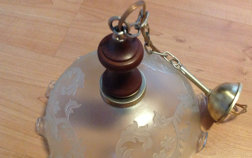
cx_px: 138
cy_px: 106
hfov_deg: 46.2
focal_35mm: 43
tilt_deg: -64.2
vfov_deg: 29.7
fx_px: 295
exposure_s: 1/15
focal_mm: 4.28
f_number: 2.4
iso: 500
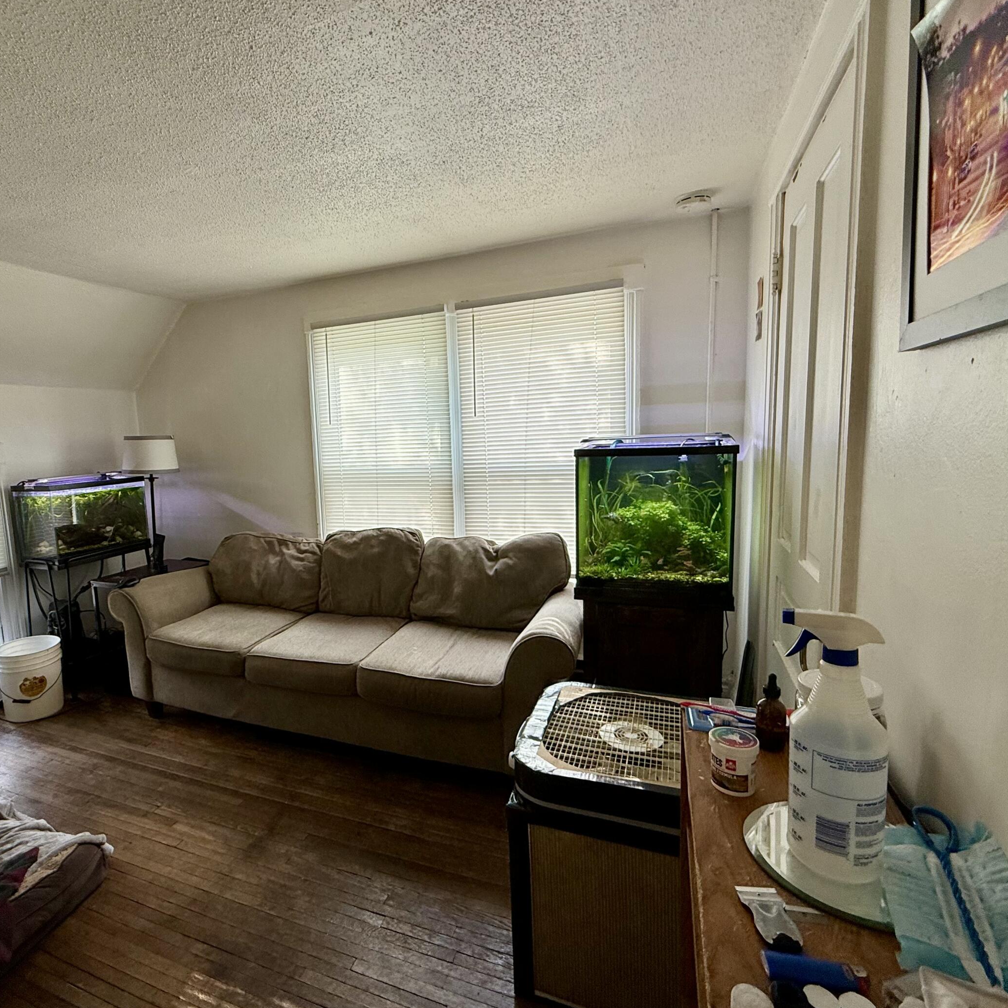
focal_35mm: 18
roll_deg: +2.0
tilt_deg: -6.1
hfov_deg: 79.9
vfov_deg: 80.7
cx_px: 408
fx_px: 593
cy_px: 507
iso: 100
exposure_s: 1/99
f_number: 2.2
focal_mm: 2.22
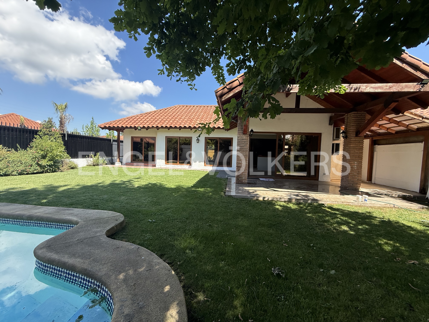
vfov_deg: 85.7
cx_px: 214
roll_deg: -2.5
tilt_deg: -3.7
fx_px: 174
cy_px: 161
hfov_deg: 102.1
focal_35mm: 14
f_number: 2.2
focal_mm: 2.22
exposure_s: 1/799
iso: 64
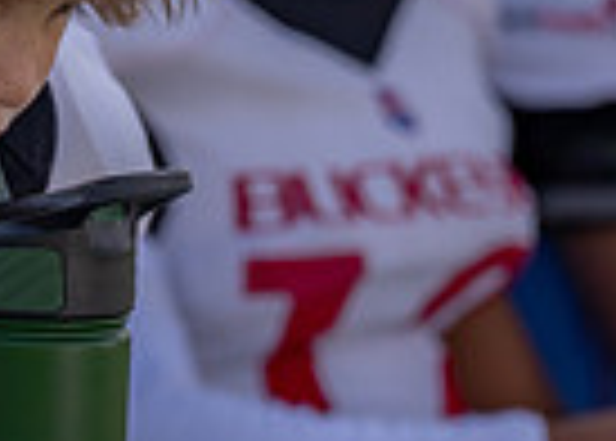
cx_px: -90
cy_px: 252
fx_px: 14790
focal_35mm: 845
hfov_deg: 2.4
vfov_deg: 1.7
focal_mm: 191
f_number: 2.8
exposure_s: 1/2500
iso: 160
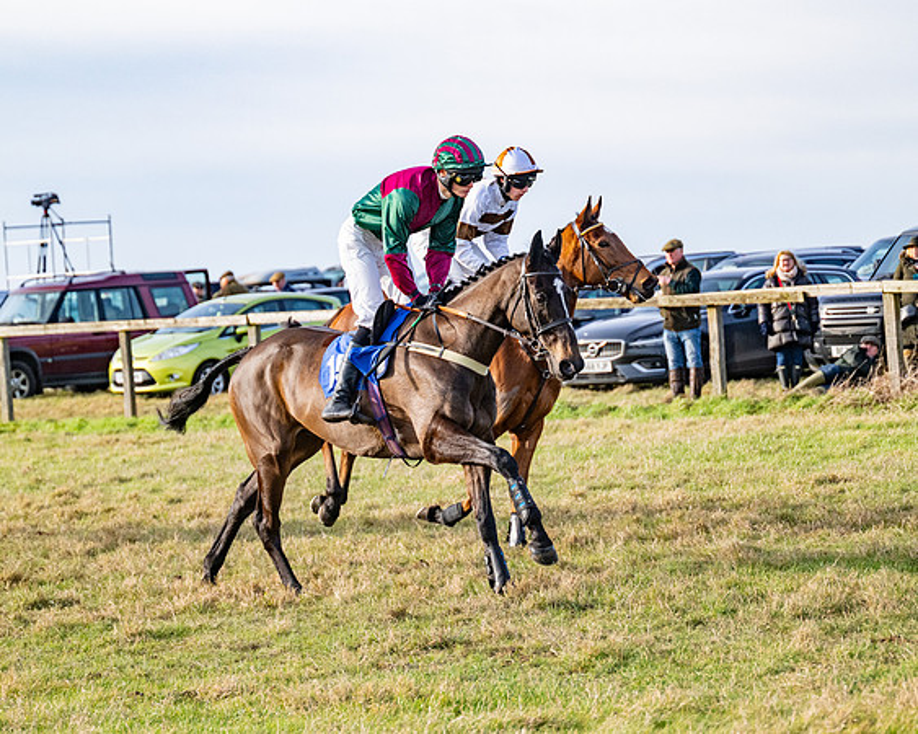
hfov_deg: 13.2
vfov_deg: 10.6
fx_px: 3972
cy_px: 433
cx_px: 362
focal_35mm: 146
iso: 800
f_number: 4
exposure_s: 1/5000
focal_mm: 110
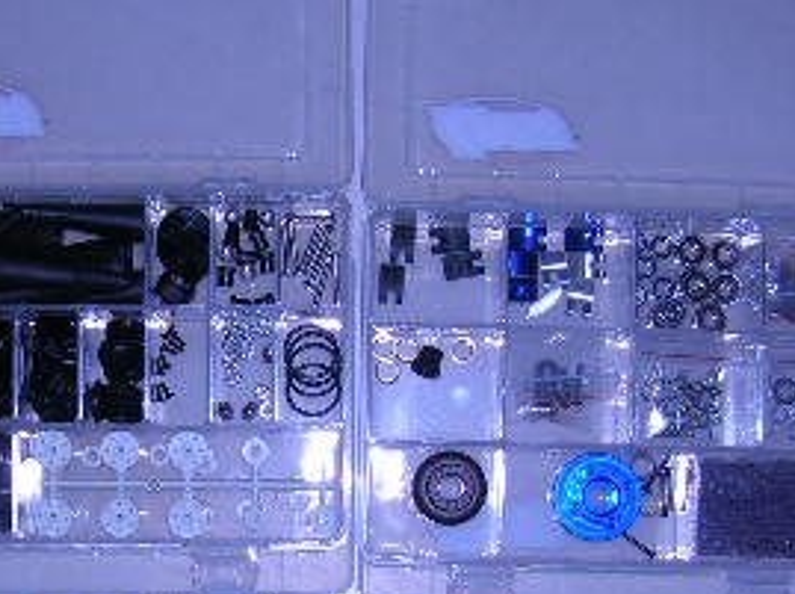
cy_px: 446
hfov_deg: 24.1
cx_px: 328
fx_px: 1858
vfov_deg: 18.1
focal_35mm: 81
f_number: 2.9
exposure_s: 1/60.1
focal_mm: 5.7
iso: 50
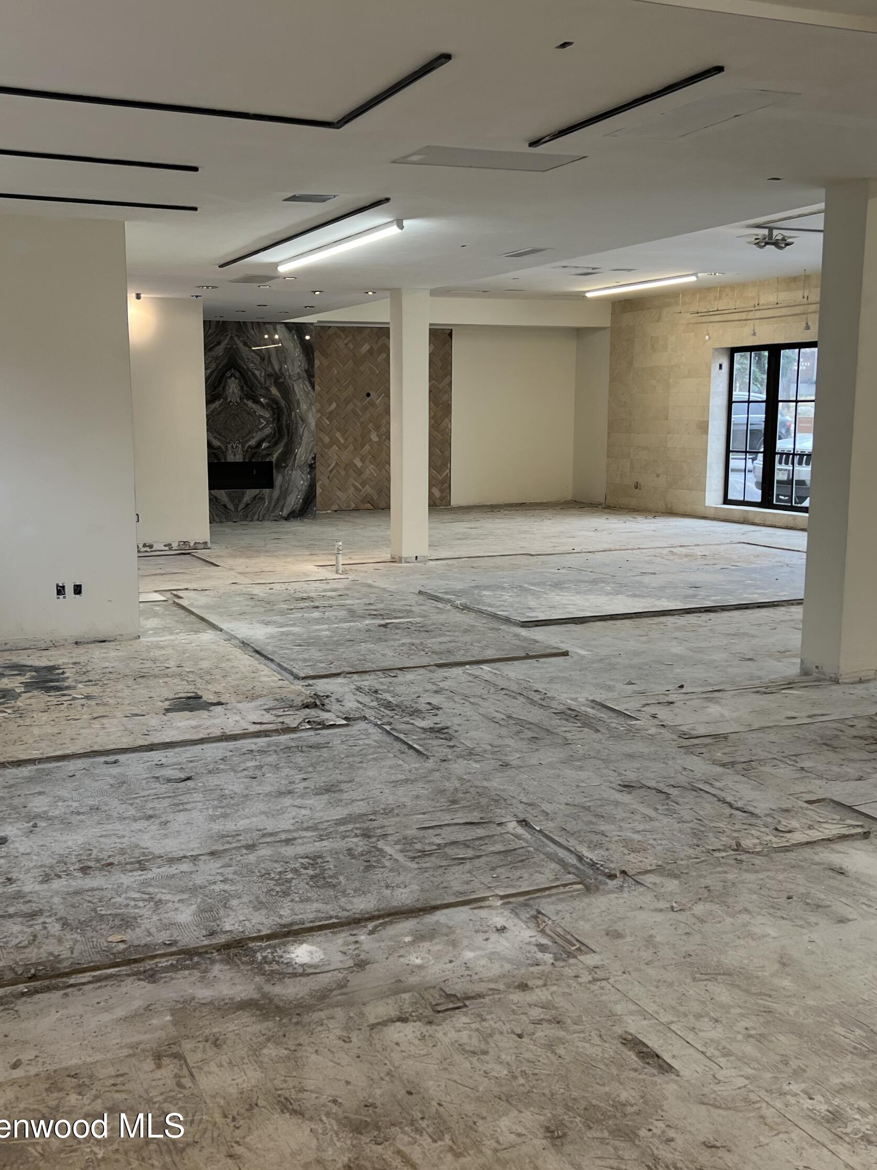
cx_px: 363
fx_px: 1183
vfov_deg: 52.6
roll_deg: -0.5
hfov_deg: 40.6
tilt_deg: -9.8
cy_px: 589
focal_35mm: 35
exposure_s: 1/158
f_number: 1.5
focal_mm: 5.7
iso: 40
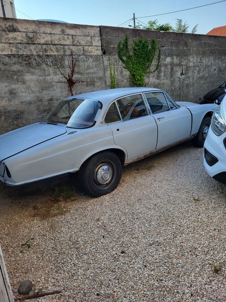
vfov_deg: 67.3
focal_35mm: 26
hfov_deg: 53.1
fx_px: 226
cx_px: 113
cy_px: 151
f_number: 1.8
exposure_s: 1/805
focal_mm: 5.4
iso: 40
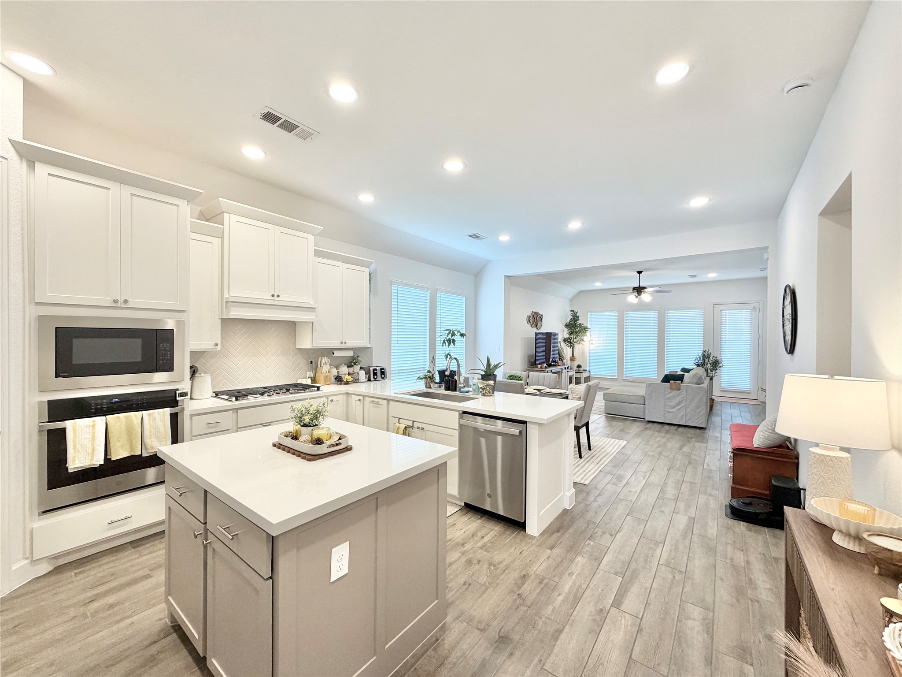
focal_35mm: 14
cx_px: 451
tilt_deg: +0.0
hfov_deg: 102.1
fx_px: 365
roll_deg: -0.3
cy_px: 338
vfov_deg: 85.7
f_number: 2.2
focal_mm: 2.22
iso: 160
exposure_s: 1/120
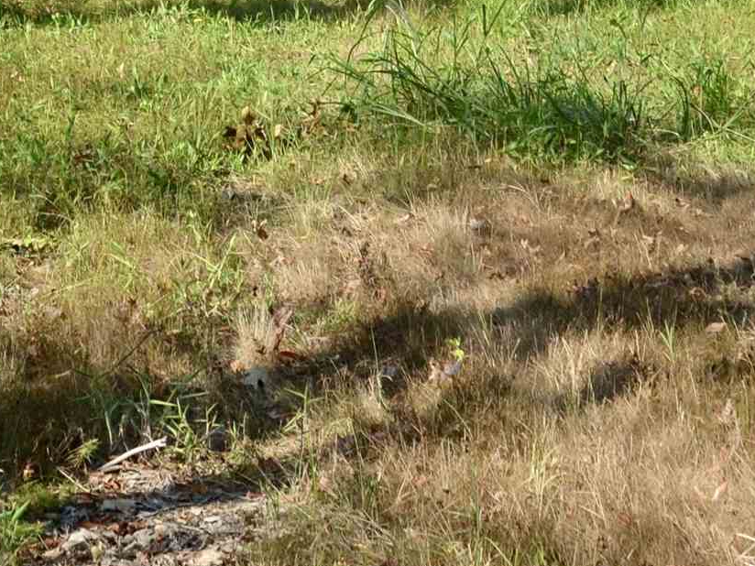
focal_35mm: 129
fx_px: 2814
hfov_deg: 15.3
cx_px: 280
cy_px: -314
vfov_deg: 11.0
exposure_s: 1/125
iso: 100
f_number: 8
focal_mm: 24
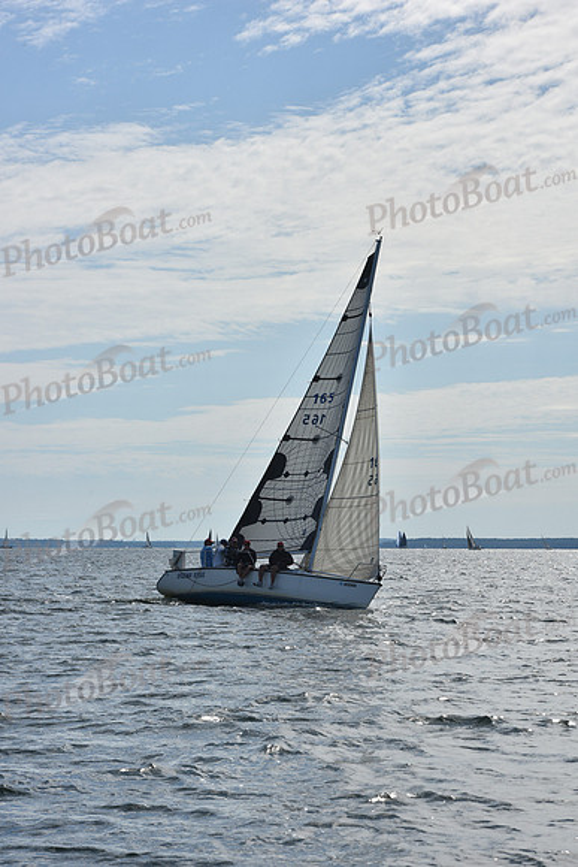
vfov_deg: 20.4
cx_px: 289
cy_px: 434
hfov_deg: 13.7
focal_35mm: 100
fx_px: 2407
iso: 320
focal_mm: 100
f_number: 13
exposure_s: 1/1000
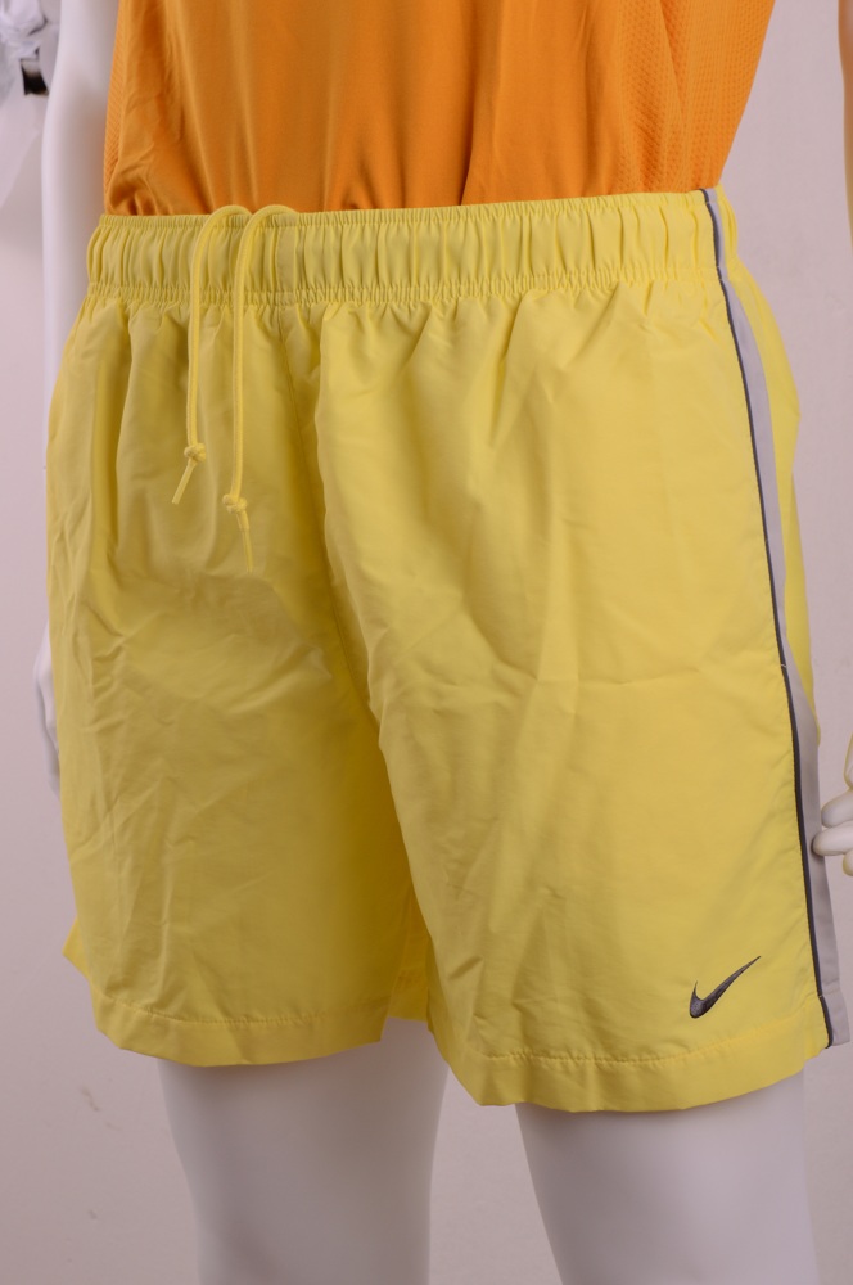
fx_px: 2459
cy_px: 642
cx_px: 426
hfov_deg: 19.7
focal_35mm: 69
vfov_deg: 29.3
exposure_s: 1/160
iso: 100
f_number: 13
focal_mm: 46
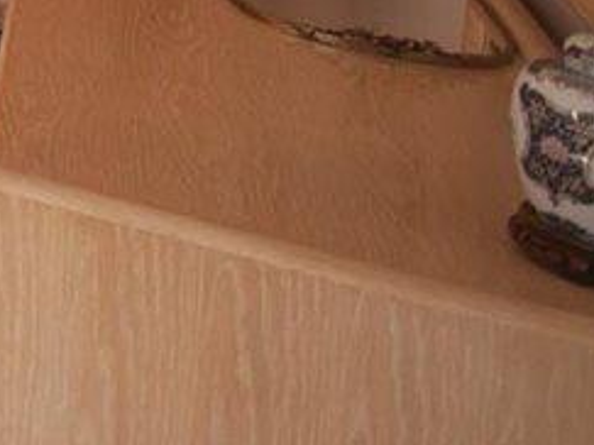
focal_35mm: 76
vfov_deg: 15.2
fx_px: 1303
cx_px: -956
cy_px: -469
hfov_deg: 13.7
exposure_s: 1/40
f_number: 4.5
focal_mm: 10
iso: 200
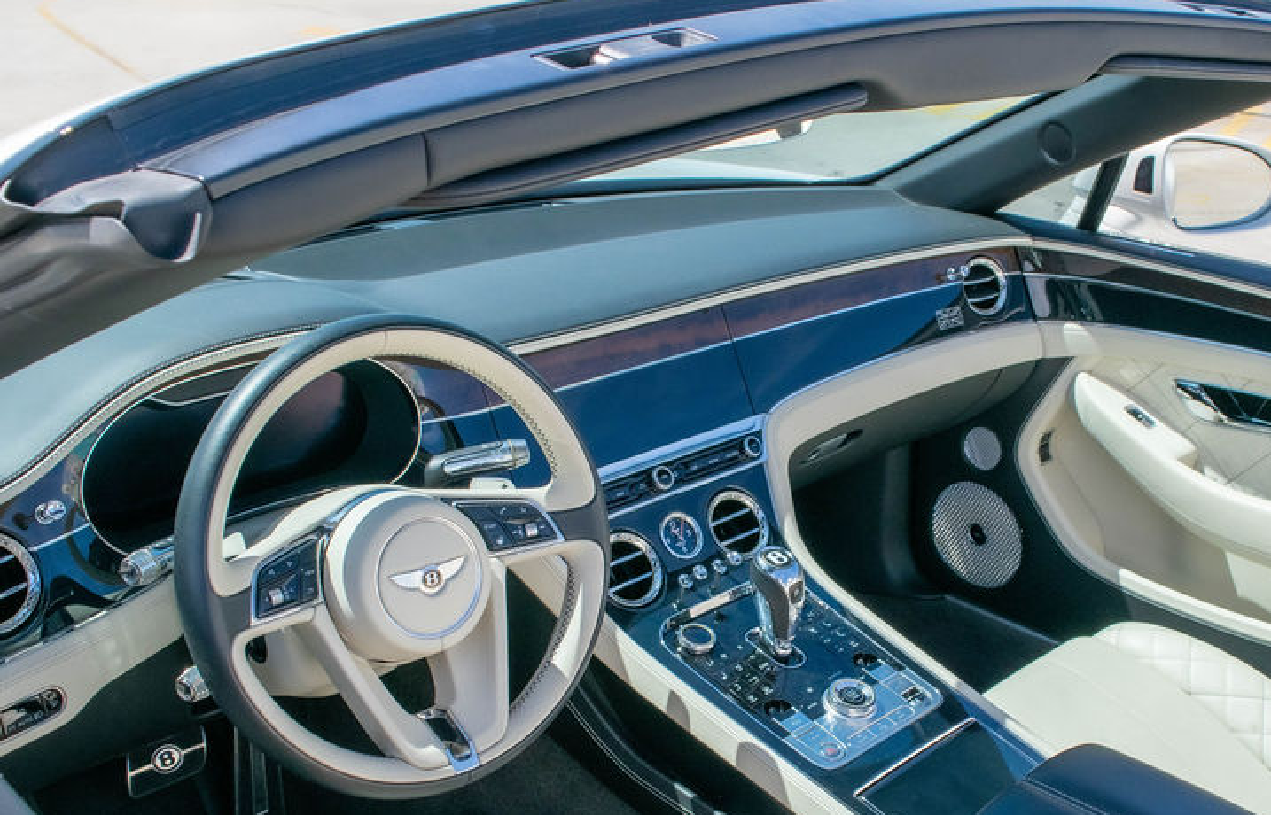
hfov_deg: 49.7
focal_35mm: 39
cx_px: 780
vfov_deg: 33.1
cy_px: 531
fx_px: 1361
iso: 400
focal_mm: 18
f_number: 6.3
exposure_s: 1/1600
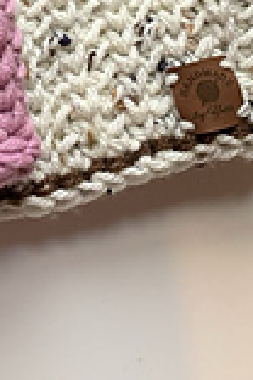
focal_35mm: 111
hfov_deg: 11.3
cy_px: -285
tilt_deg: -78.1
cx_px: -234
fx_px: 1170
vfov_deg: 15.9
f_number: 1.8
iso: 160
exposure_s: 1/60
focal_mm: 4.25
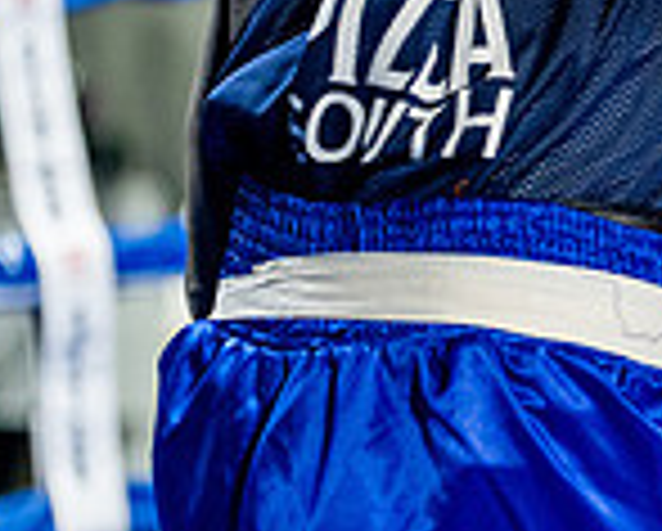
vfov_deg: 4.8
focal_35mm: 325
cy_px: 142
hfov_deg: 5.9
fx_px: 6376
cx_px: 1135
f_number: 2
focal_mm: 88
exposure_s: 1/800
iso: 4000
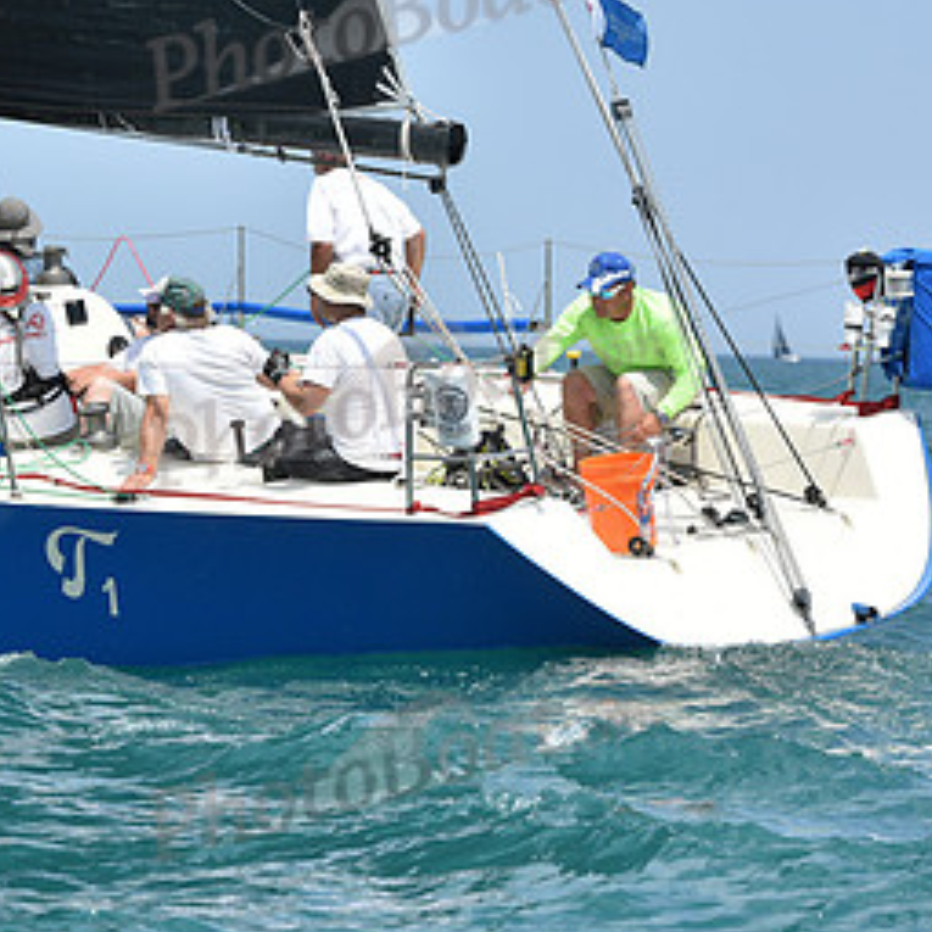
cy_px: 258
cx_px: -40
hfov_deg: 8.2
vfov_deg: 8.2
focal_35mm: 213
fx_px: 6488
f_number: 6.3
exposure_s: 1/1250
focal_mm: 110
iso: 250
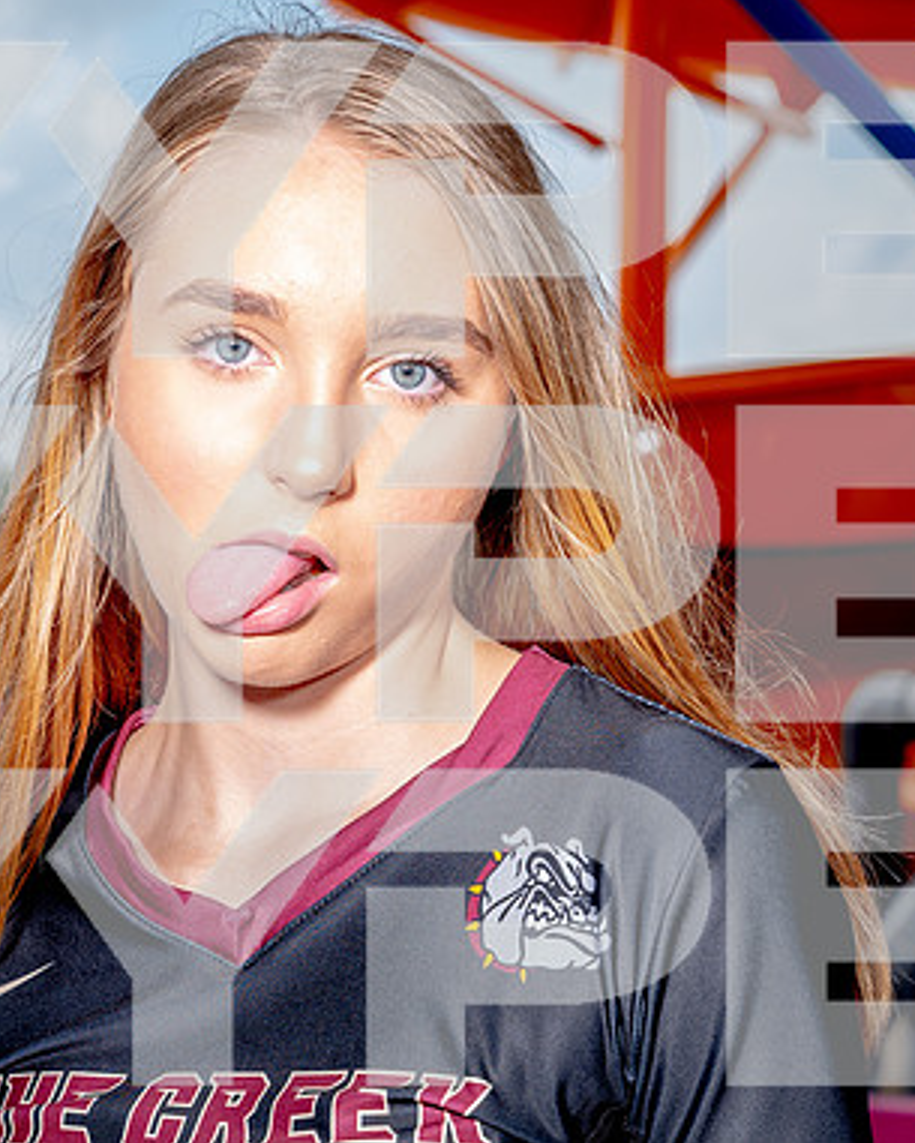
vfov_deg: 19.0
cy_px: 555
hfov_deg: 15.2
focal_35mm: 101
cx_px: 351
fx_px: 3418
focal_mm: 67
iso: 100
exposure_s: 1/125
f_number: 8
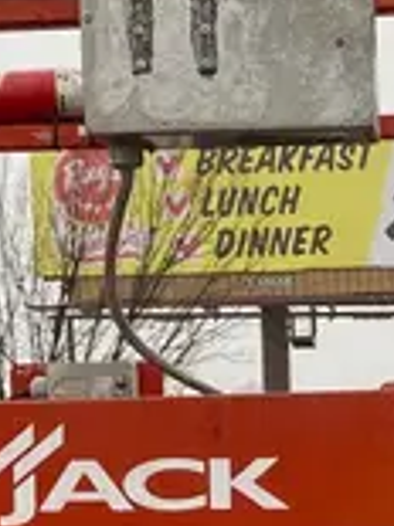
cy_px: 616
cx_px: 445
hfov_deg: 11.8
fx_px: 1869
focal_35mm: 123
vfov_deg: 15.5
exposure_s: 1/169
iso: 32
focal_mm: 4.25
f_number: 1.8
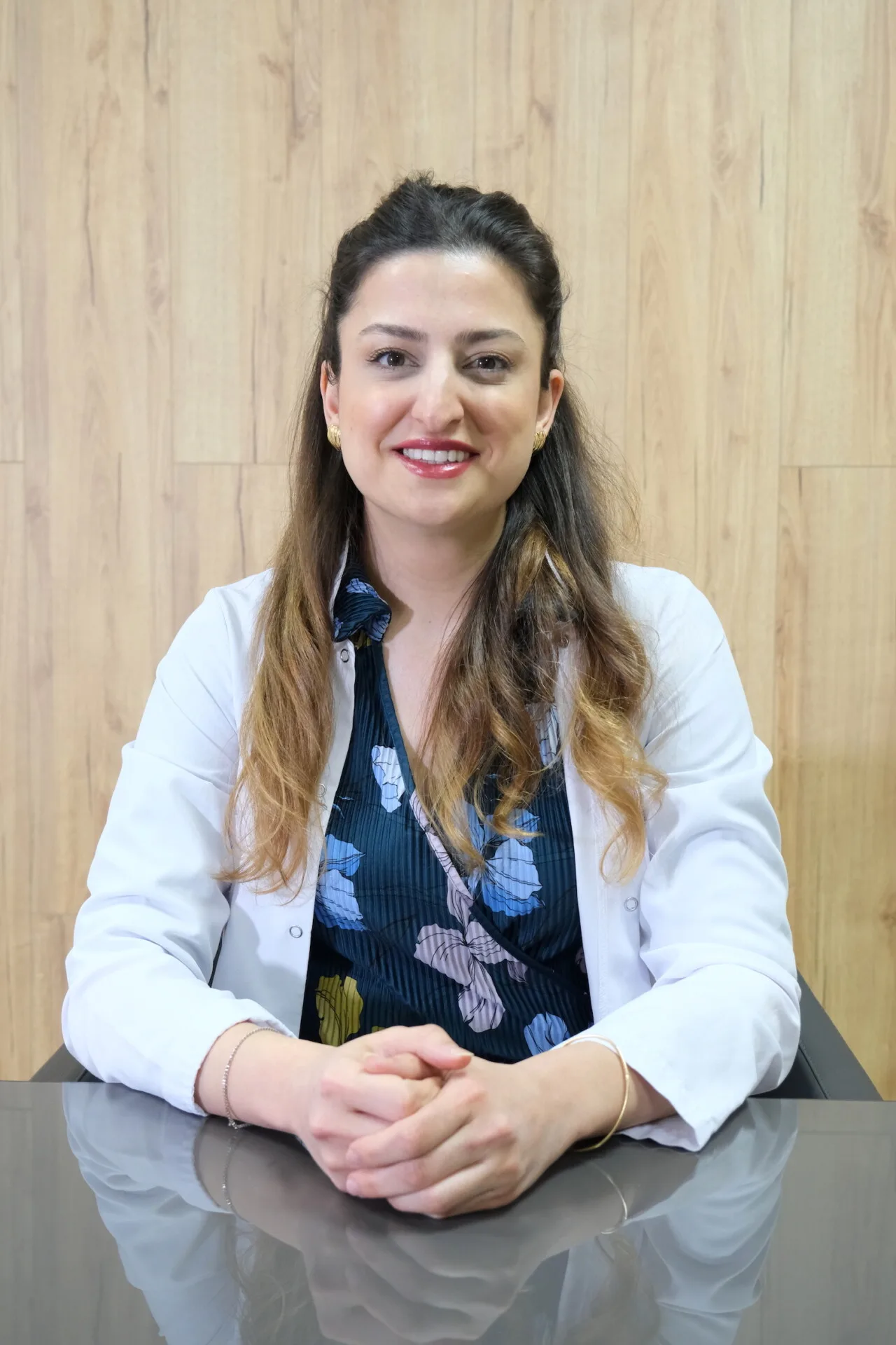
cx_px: 448
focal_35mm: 44
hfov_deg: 30.5
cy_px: 672
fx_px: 1643
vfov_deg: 44.5
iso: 1600
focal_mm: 29.2
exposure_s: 1/27
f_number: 4.5
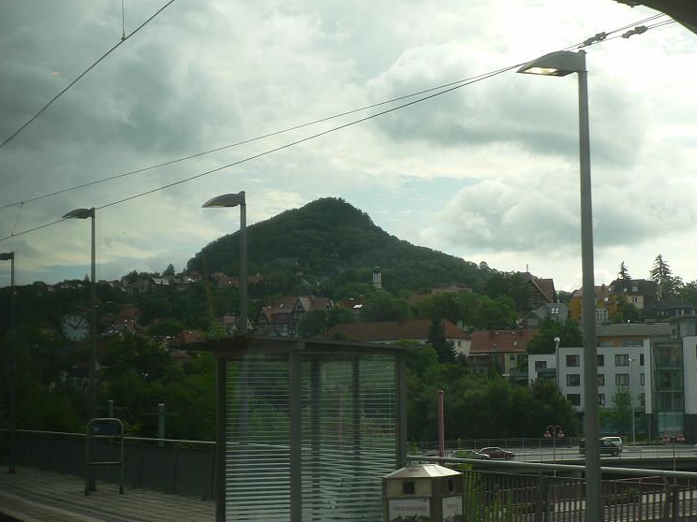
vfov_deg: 20.4
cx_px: 368
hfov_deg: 27.0
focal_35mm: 72
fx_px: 1450
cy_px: 263
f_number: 4
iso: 80
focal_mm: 11.2
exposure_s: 1/320
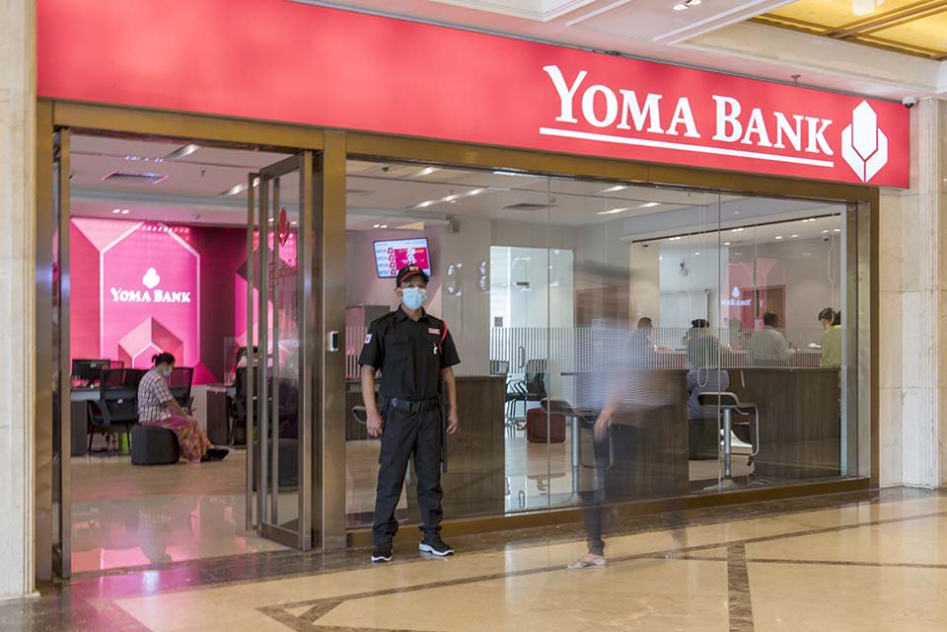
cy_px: 316
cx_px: 474
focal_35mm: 40
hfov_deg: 48.5
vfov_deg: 33.4
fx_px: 1052
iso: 160
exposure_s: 1/2.5
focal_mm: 40
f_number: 11
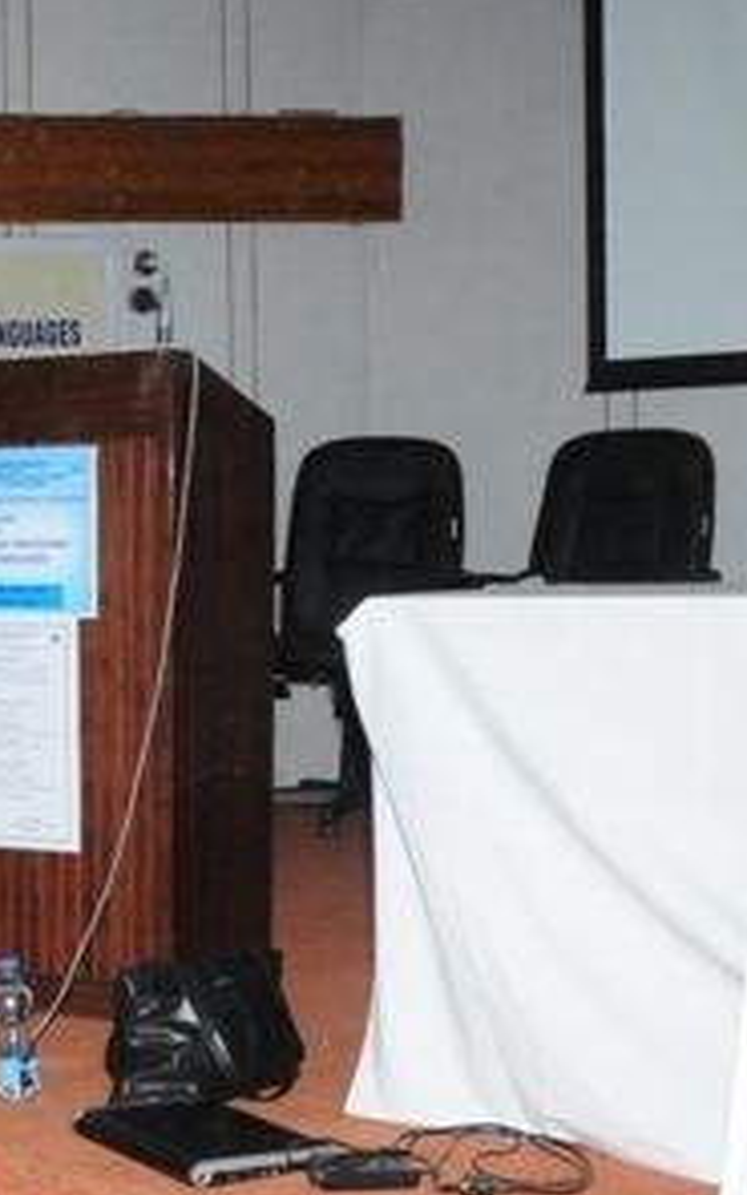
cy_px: 709
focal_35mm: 66
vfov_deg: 31.0
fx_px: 2150
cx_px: -283
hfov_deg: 18.1
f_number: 10
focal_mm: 20
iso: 3200
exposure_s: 1/125
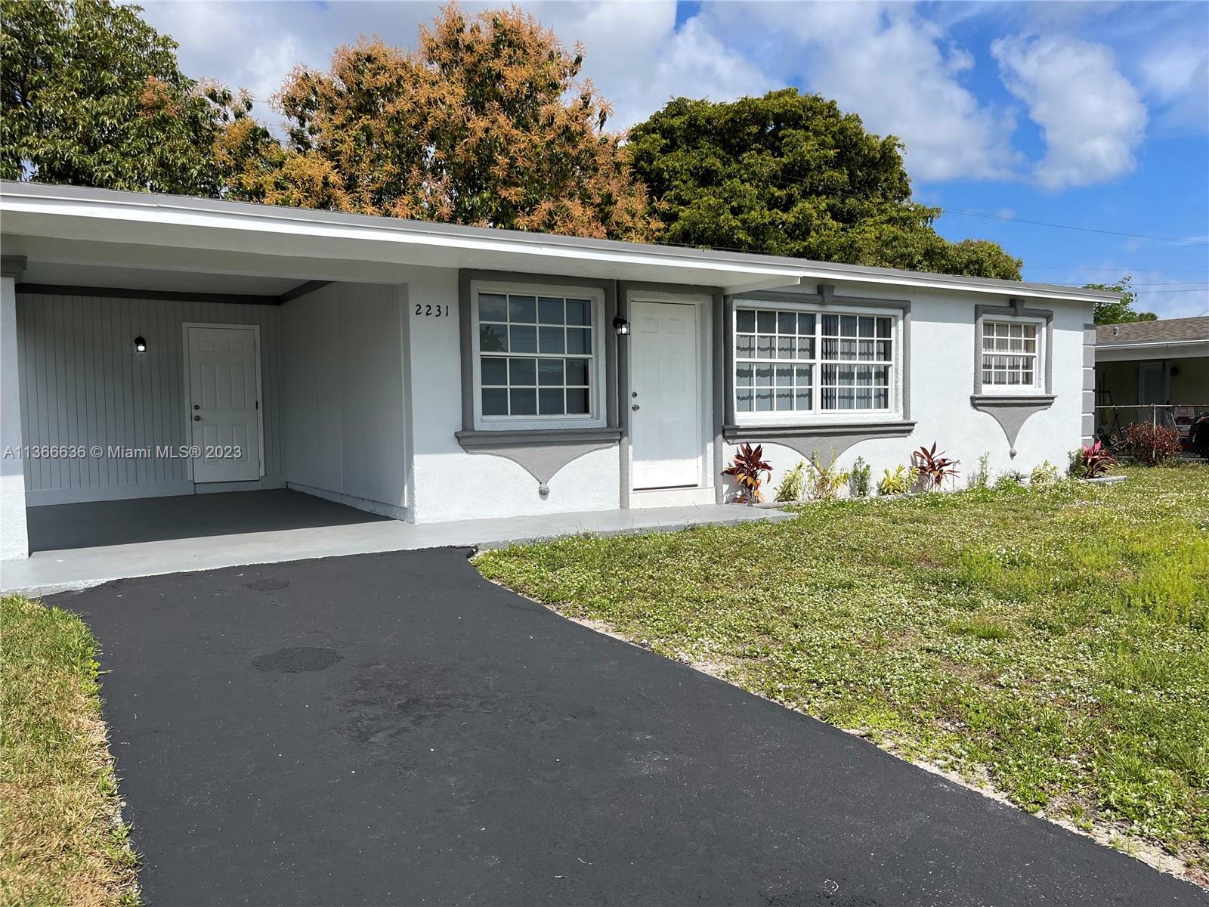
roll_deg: +1.1
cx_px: 604
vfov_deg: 53.1
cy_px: 454
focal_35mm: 26
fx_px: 908
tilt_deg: -3.0
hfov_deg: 67.3
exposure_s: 1/4484
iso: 50
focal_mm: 5.1
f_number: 1.6
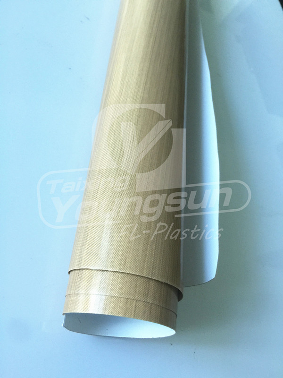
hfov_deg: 48.2
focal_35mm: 29
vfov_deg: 61.7
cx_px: 142
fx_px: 316
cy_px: 189
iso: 80
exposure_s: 1/17
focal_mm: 4.15
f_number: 2.2
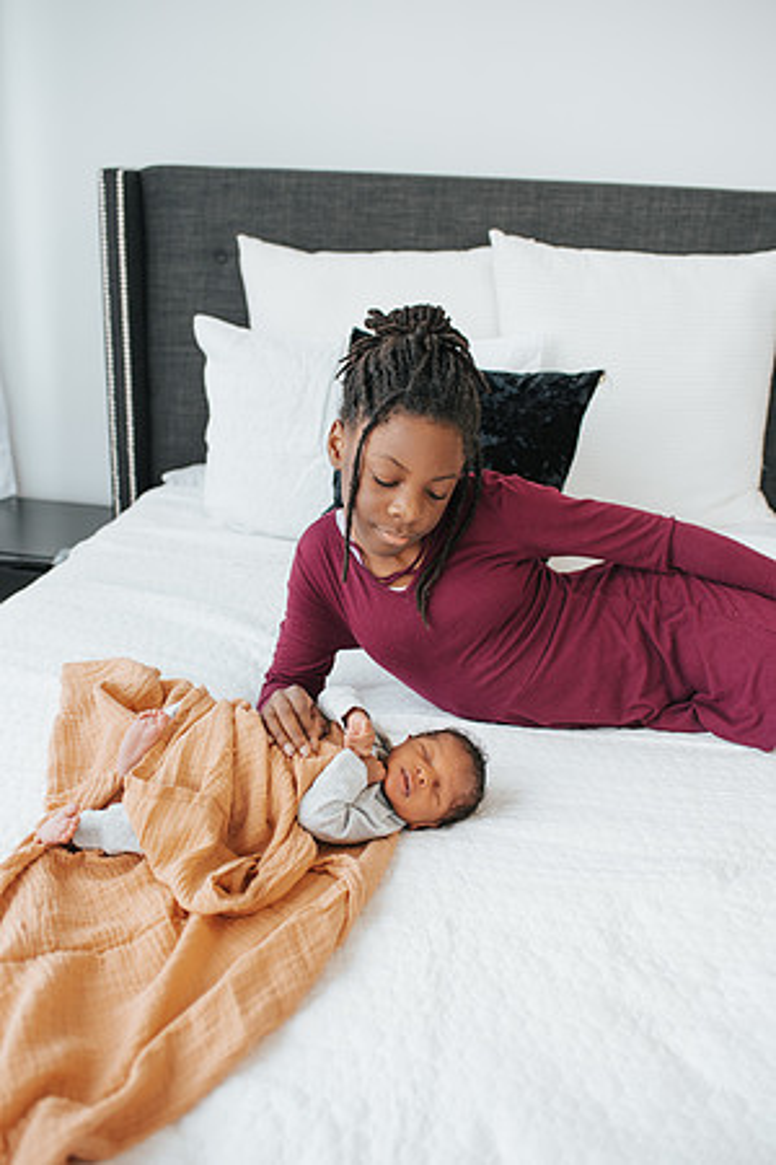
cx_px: 388
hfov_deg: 37.9
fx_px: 1132
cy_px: 582
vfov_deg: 54.4
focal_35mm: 35
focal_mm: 35
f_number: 3.2
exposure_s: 1/250
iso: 250
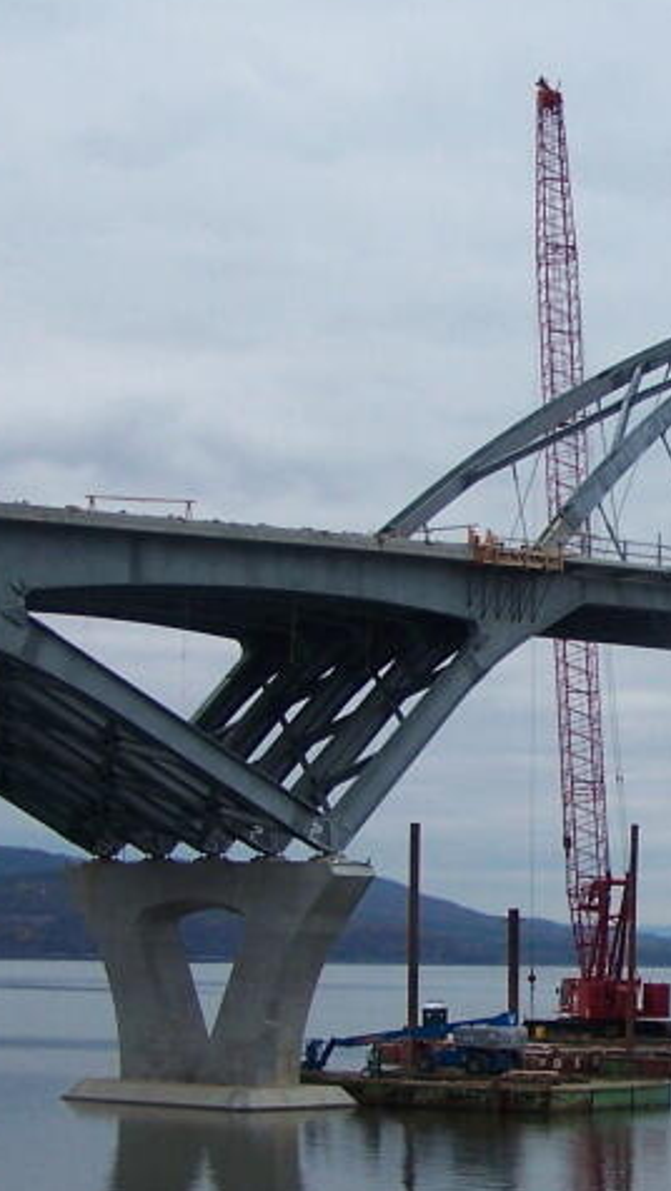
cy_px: 663
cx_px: 846
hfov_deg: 13.2
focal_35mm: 89
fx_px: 2813
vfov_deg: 23.9
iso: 80
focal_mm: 6.3
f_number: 2.8
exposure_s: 1/1000
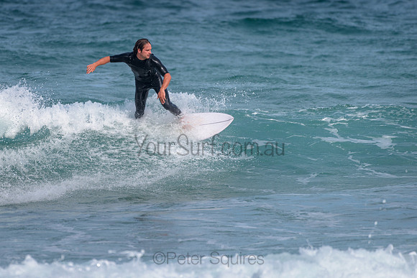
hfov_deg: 3.4
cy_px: 108
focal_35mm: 613
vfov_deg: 2.2
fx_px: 7099
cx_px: 161
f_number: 5.6
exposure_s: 1/2000
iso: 160
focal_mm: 500
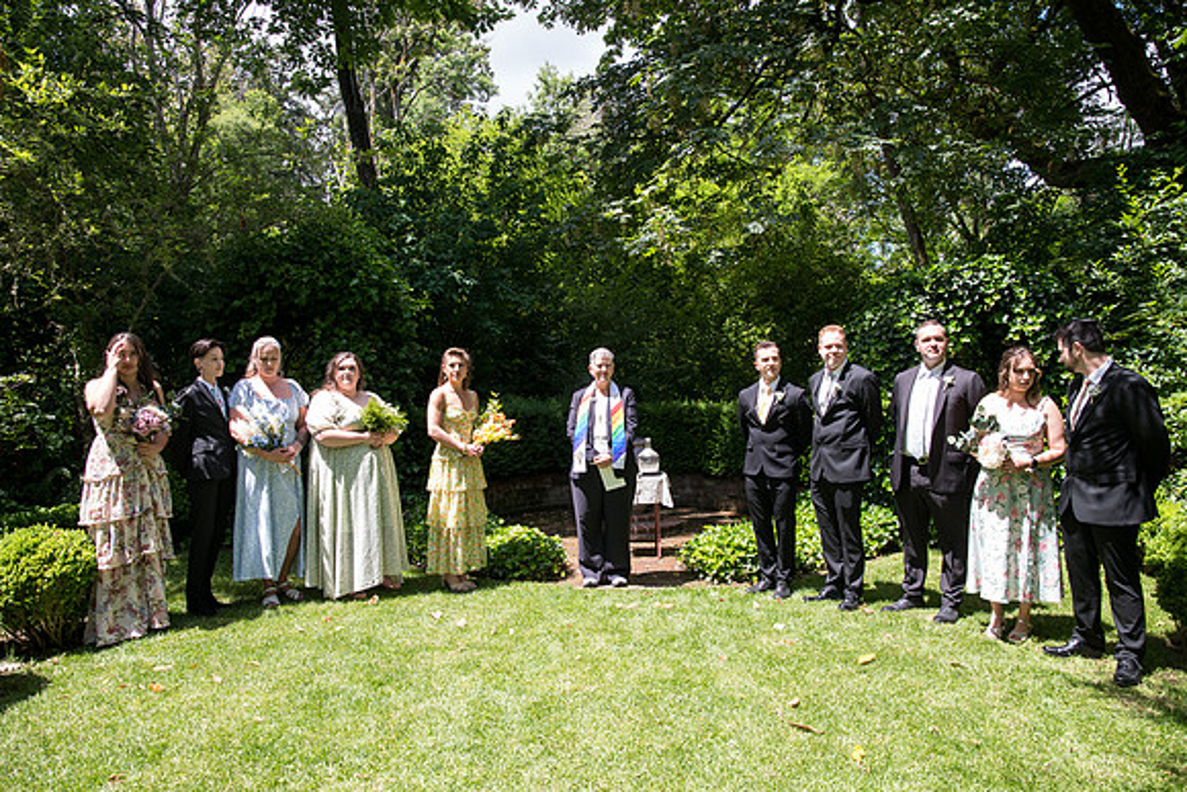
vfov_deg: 53.2
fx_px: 791
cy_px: 396
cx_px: 594
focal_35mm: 24
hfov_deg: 73.7
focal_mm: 24
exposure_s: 1/400
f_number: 6.3
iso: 640
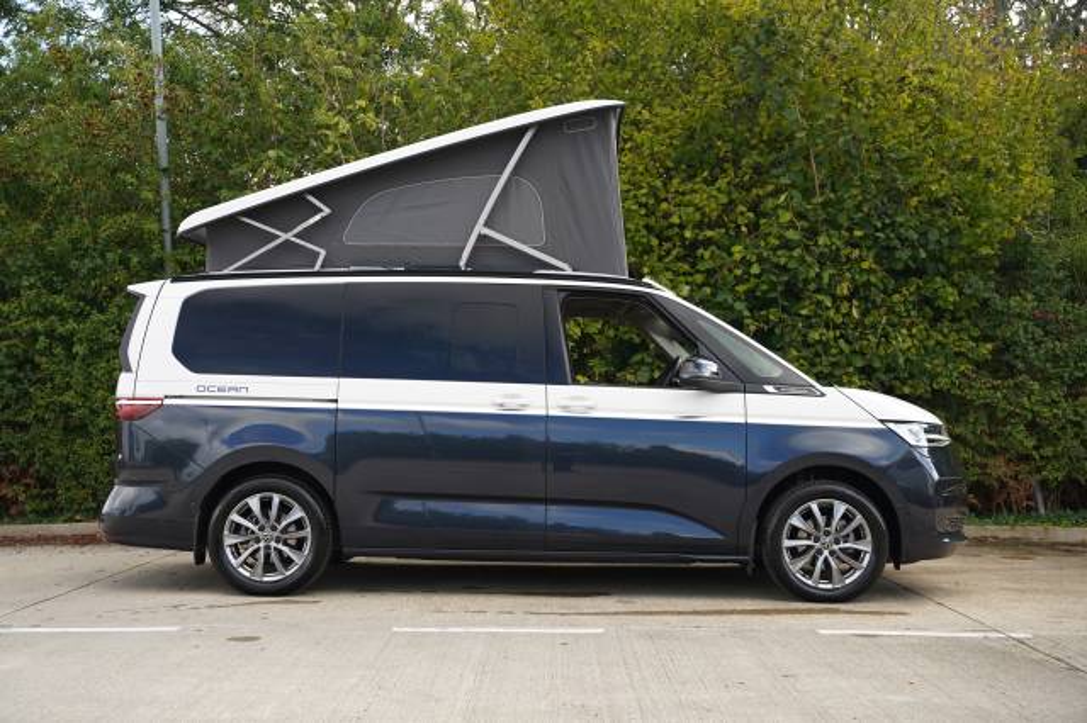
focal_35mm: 42
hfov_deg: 45.9
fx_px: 1283
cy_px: 362
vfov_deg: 31.5
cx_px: 544
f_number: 4
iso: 160
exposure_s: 1/160
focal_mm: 42.5
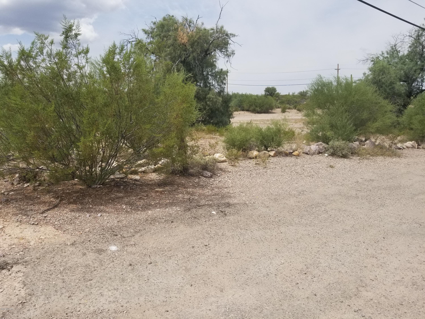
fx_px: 319
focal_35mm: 26
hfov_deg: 67.3
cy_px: 160
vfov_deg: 53.1
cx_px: 212
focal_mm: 4.25
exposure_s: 1/3504
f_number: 1.7
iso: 50
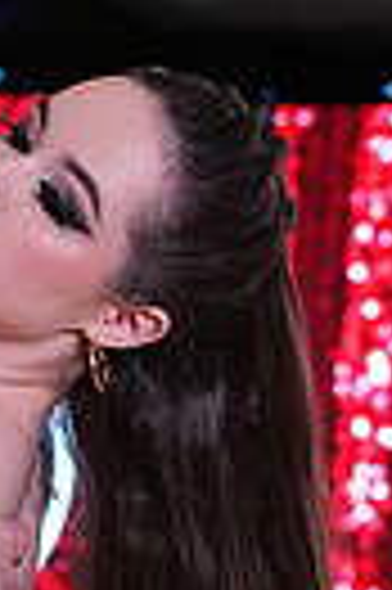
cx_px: -119
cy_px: 1085
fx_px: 5093
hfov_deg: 4.4
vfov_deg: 6.5
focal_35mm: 311
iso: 2500
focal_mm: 70
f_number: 5
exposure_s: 1/250
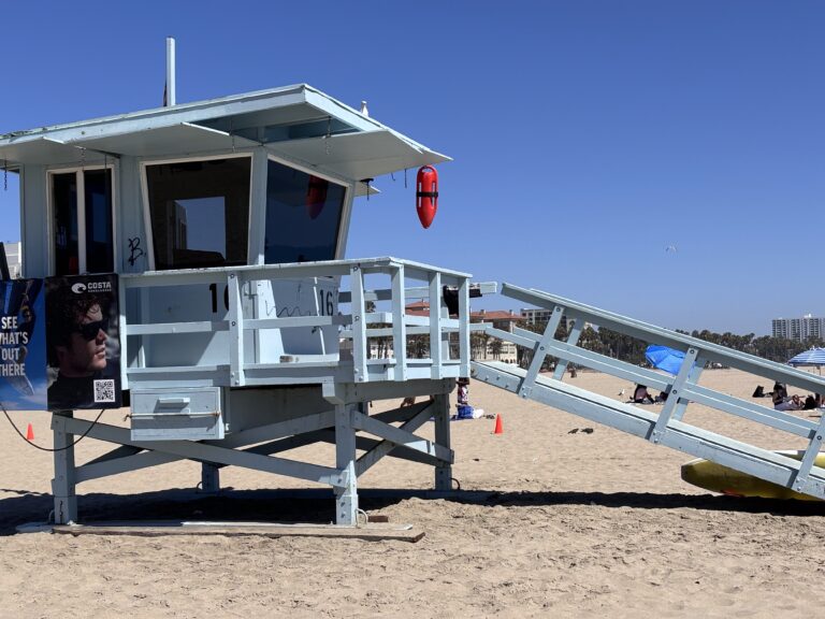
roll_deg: +0.6
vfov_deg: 28.0
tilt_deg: +2.9
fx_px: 1239
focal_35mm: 52
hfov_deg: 36.8
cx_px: 412
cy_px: 310
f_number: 1.6
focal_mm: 5.96
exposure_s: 1/3663
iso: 40
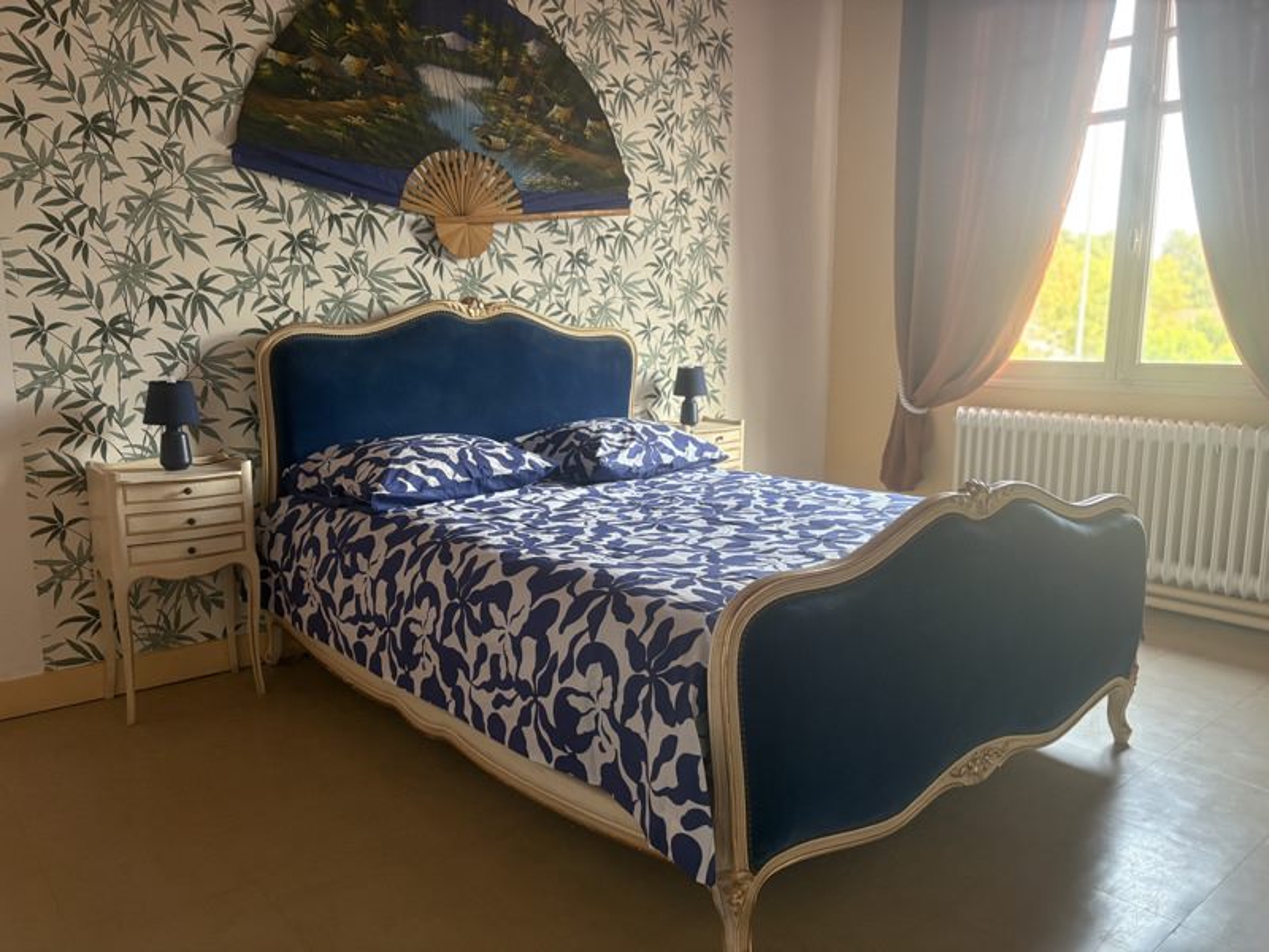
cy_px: 476
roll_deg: -0.5
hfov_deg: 67.3
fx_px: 953
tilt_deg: -9.0
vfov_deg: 53.1
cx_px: 634
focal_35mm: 26
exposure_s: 1/60
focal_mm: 5.96
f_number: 1.6
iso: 250
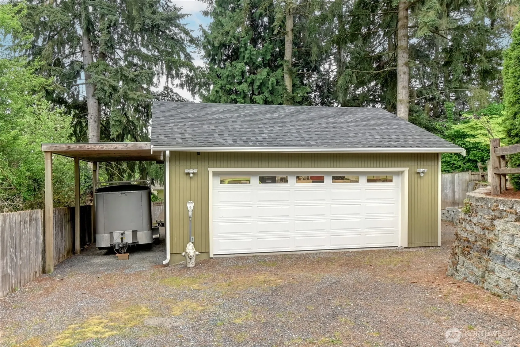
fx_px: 217
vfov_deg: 77.3
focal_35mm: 15
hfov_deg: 100.4
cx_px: 260
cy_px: 174
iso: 500
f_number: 11
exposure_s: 1/3.33
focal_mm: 10
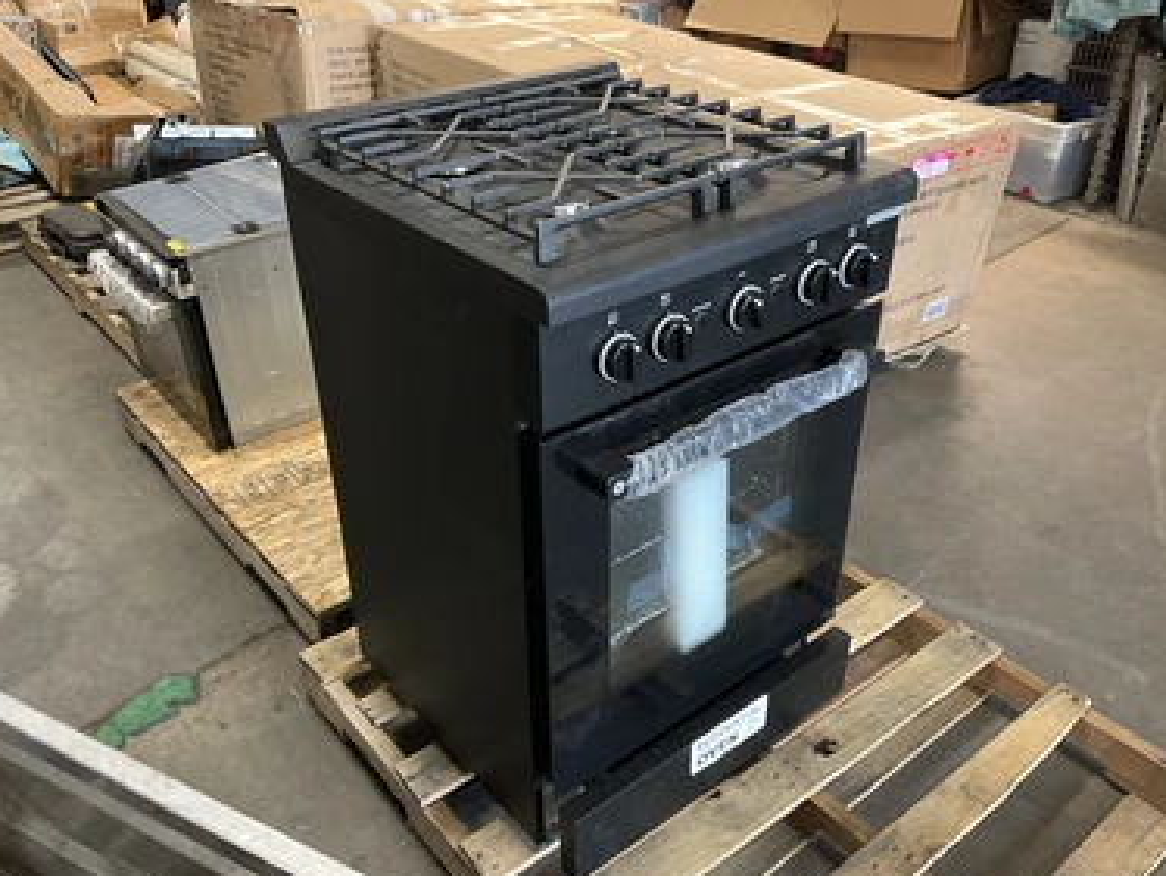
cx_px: 571
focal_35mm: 31
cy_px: 464
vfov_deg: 45.5
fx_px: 1045
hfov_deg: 58.3
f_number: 1.8
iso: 250
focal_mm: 3
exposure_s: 1/40
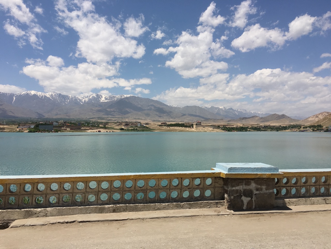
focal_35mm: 29
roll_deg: +1.6
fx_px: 277
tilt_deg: +2.6
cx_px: 166
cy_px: 124
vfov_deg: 48.2
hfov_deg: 61.7
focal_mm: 4.15
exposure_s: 1/2849
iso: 25
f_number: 2.2
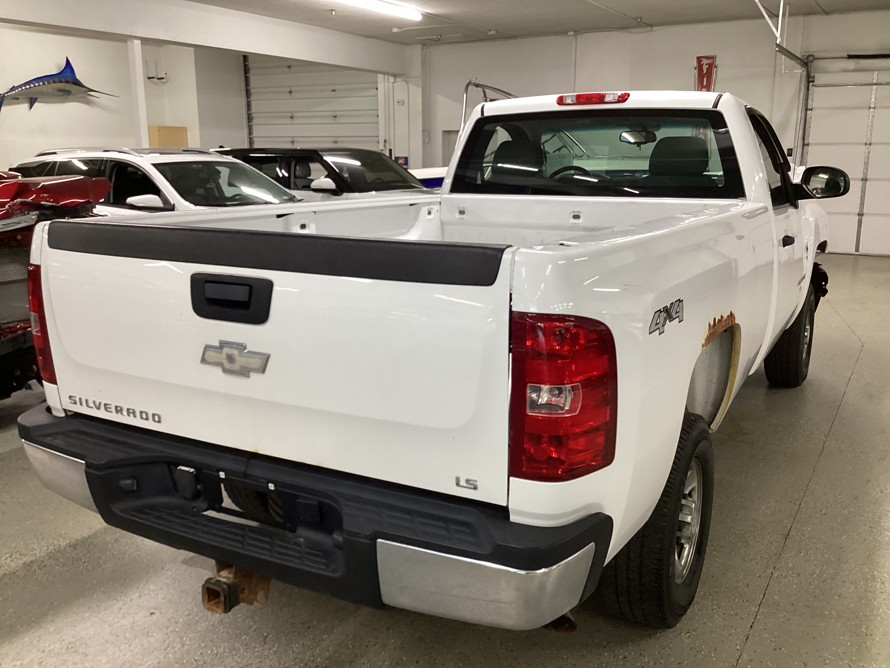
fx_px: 797
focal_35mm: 31
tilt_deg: -13.5
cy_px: 334
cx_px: 445
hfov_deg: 58.4
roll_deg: +0.0
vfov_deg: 45.4
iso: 160
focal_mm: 3.3
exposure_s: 1/50
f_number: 2.4
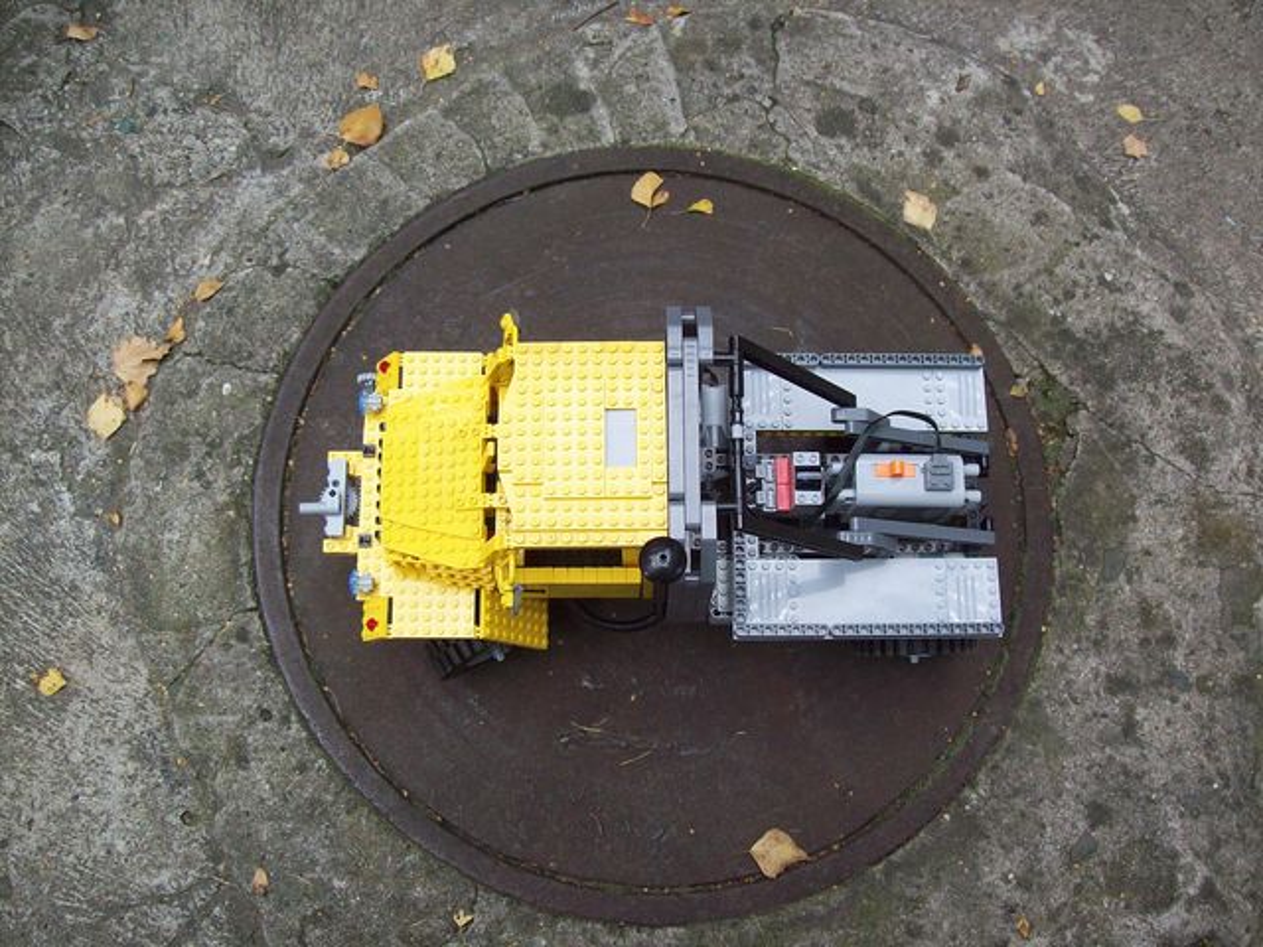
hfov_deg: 51.4
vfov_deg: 39.7
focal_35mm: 36
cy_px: 474
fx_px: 1313
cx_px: 632
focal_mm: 6
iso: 80
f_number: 2.7
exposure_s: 1/207
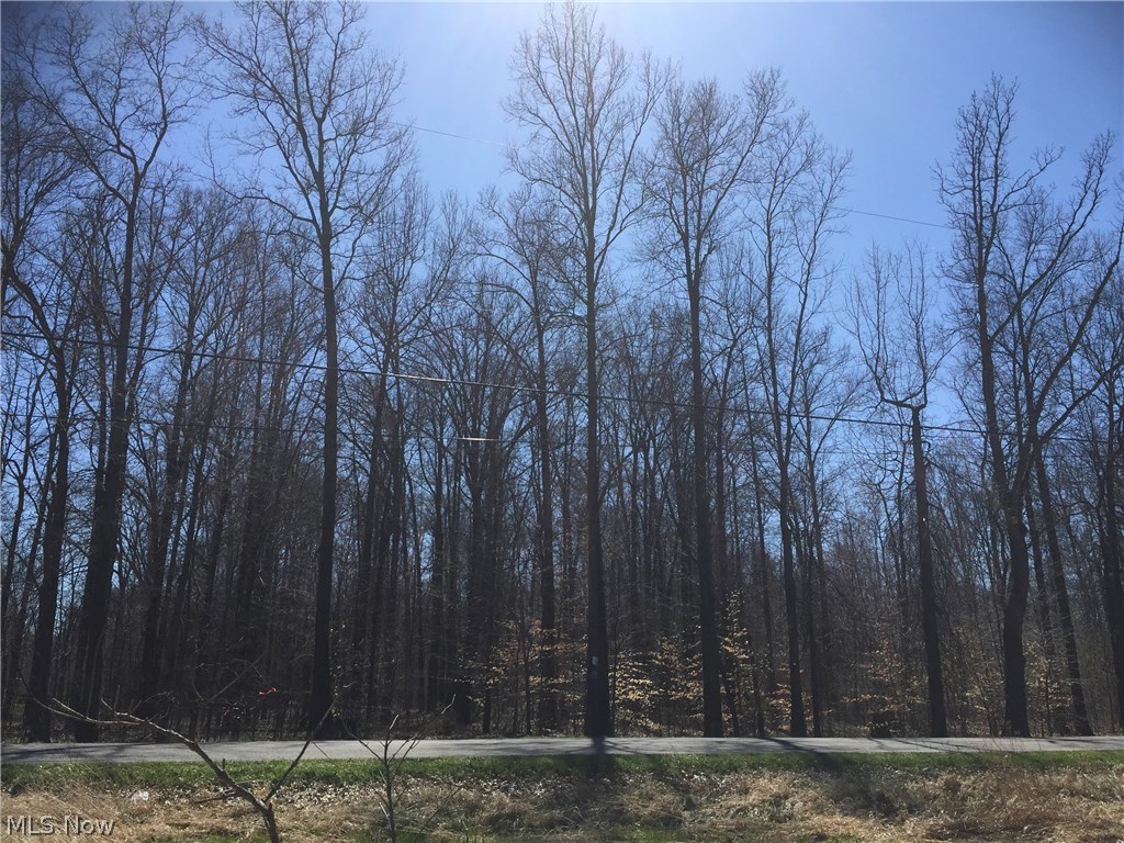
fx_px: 942
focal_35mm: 29
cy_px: 422
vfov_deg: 48.2
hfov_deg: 61.7
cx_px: 562
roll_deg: -1.8
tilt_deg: +17.3
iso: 32
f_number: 2.2
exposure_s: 1/2326
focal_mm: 4.15
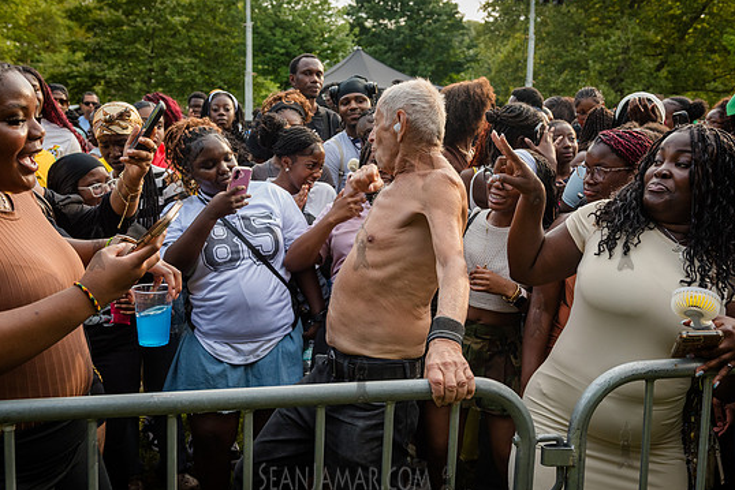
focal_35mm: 41
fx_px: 837
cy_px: 246
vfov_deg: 32.6
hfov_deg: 47.4
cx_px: 361
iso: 1000
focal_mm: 38
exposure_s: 1/640
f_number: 4.5
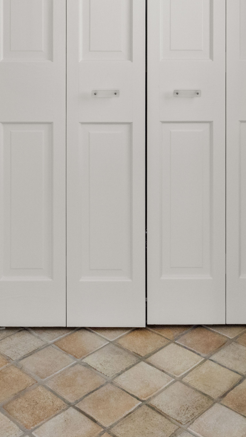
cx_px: 140
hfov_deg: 25.9
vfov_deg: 40.7
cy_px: 32
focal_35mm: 46
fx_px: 534
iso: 2000
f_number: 11
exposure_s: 1/60
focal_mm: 14
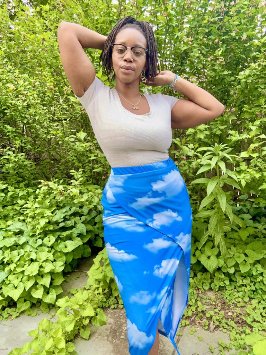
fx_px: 236
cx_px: 133
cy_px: 178
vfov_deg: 73.9
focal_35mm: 23
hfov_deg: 58.9
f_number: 1.9
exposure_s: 1/116
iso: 80
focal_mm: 2.69
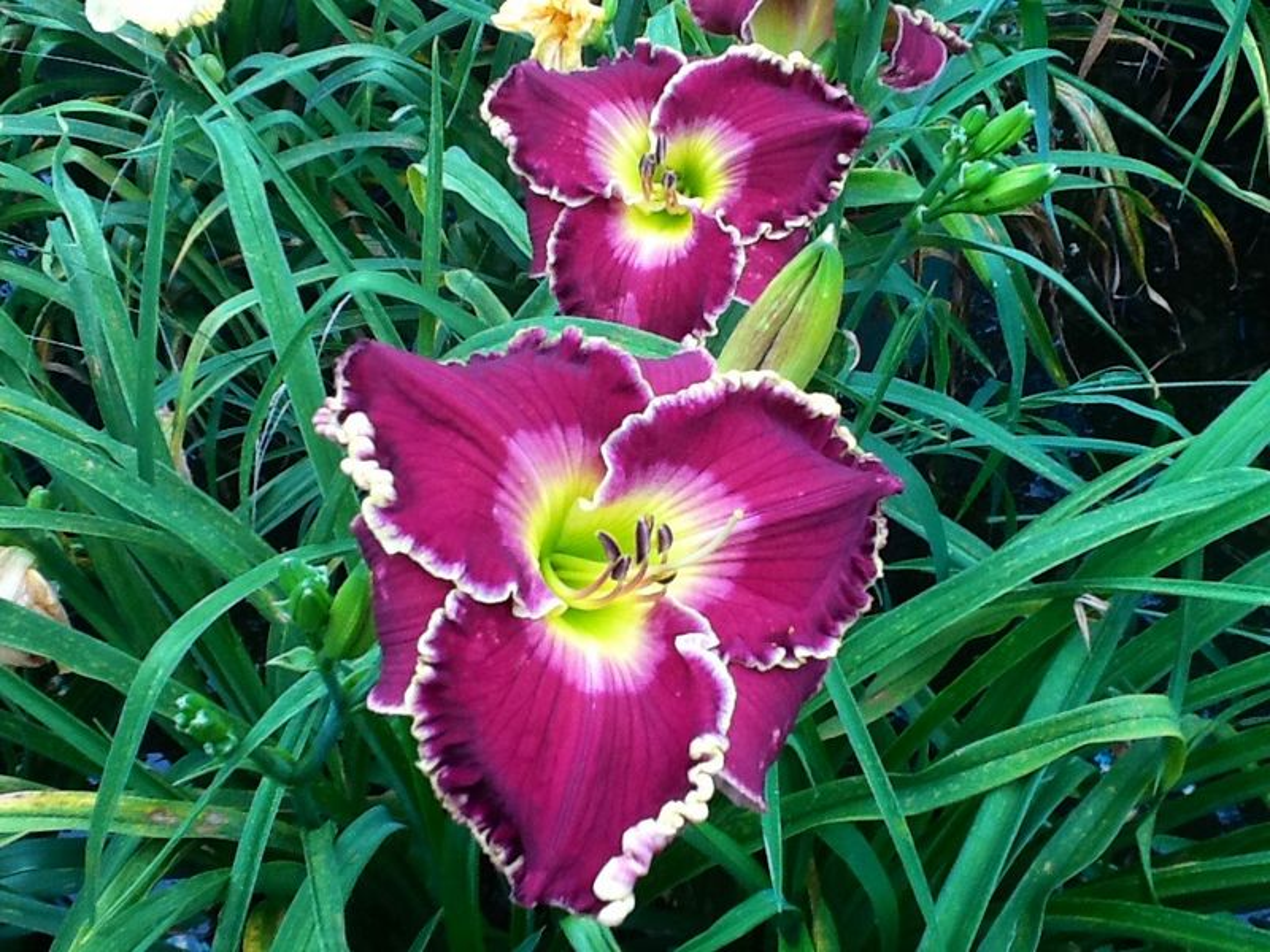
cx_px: 635
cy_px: 476
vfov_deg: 32.9
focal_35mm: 44
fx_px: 1614
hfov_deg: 42.9
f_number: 2.4
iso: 50
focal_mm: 2.03
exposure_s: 1/60
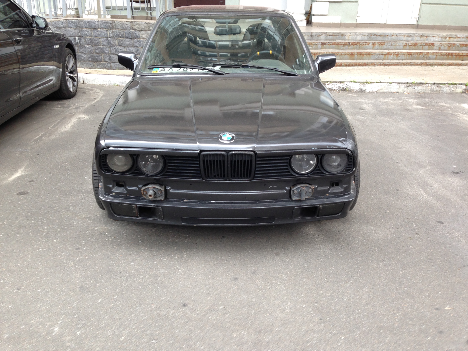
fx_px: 446
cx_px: 234
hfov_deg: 55.4
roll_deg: -1.1
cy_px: 176
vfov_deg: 42.9
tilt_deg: -22.3
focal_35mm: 33
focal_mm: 4.12
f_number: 2.4
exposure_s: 1/40
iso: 50
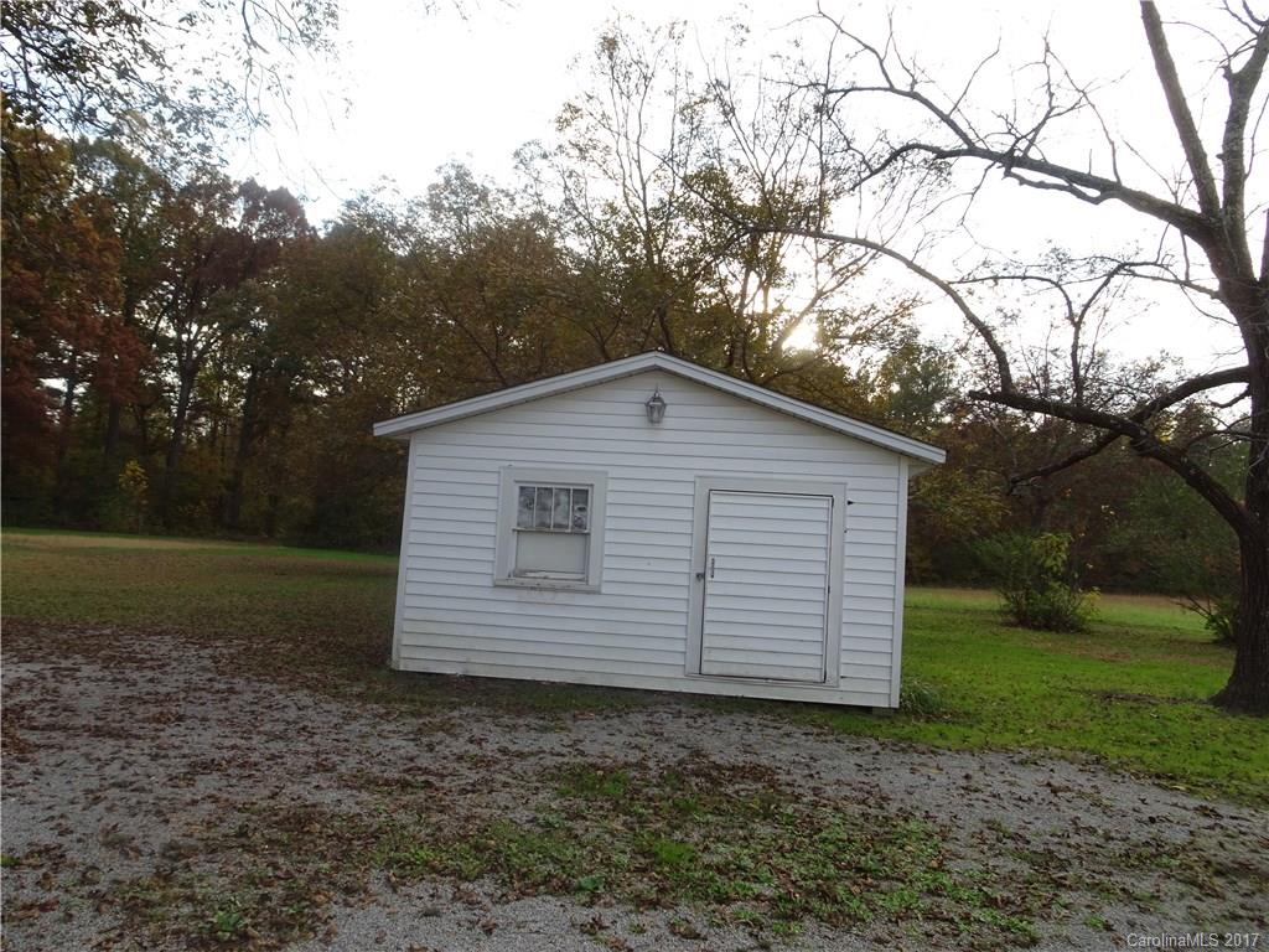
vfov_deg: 56.8
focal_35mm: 24
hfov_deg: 71.6
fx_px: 880
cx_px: 634
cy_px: 476
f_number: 3.5
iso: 80
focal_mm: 4.1
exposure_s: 1/250
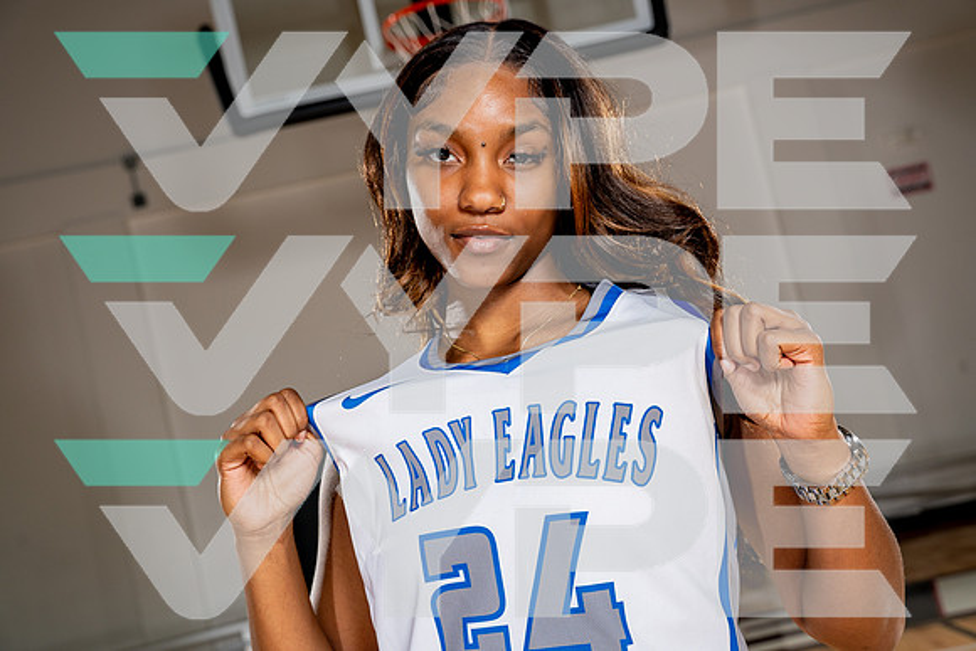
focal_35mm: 48
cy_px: 326
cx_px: 488
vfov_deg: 28.1
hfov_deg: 41.1
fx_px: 1302
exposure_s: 1/250
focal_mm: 48
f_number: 5.6
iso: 200
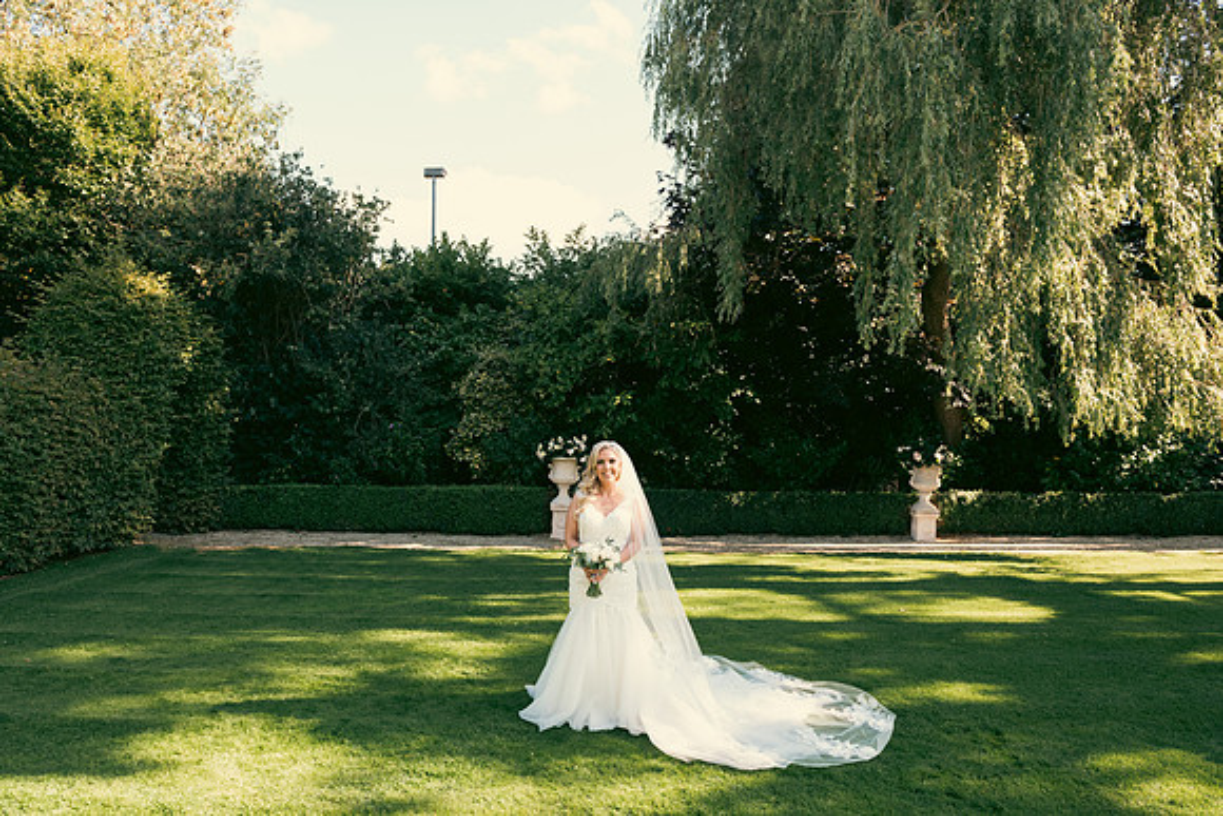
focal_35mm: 24
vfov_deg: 53.2
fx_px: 815
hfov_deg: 73.7
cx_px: 612
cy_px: 408
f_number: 6.3
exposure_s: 1/160
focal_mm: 24
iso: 250
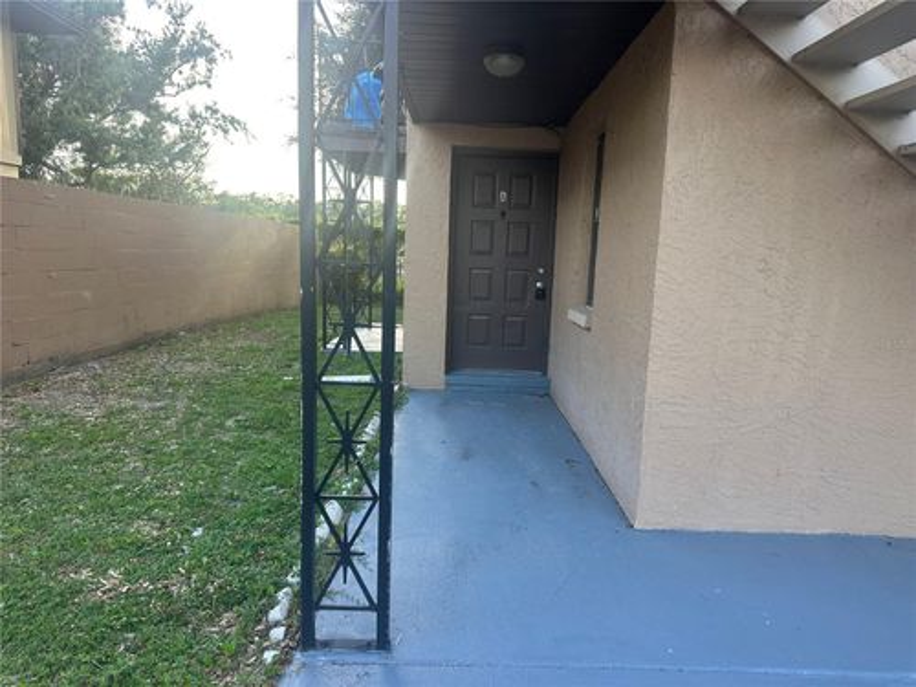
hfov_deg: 71.6
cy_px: 344
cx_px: 458
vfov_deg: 56.8
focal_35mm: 24
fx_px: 635
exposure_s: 1/235
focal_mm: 6.86
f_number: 1.78
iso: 80
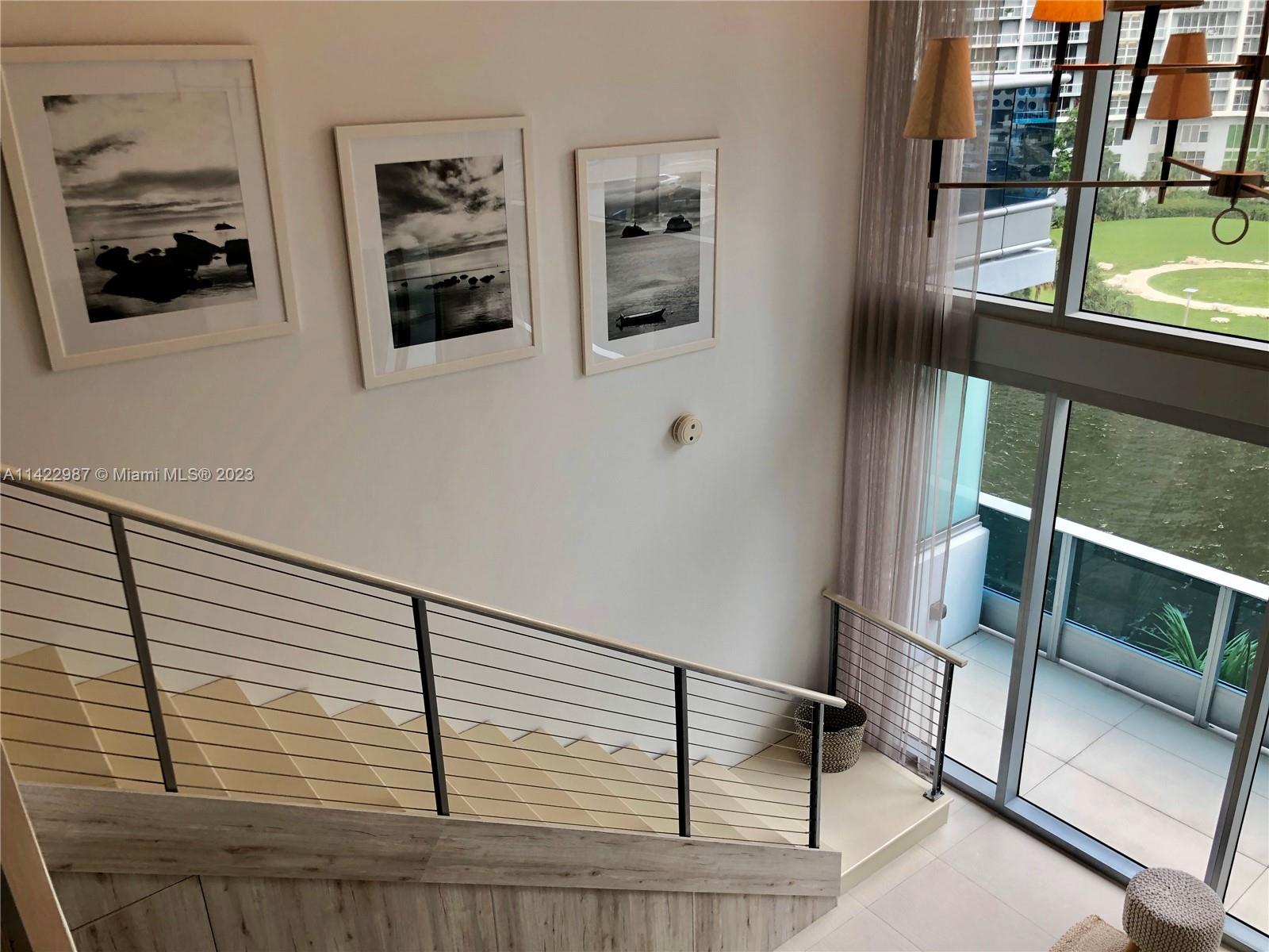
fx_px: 1026
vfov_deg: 49.7
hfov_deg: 63.4
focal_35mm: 28
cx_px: 634
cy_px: 476
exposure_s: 1/120
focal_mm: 4
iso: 40
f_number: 1.8
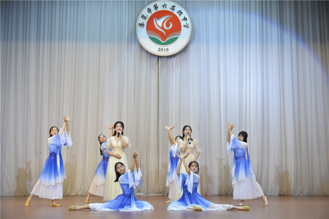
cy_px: 110
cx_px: 164
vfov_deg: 28.1
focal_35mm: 48
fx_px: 439
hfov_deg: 41.1
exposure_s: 1/60
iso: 800
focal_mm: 48
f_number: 5
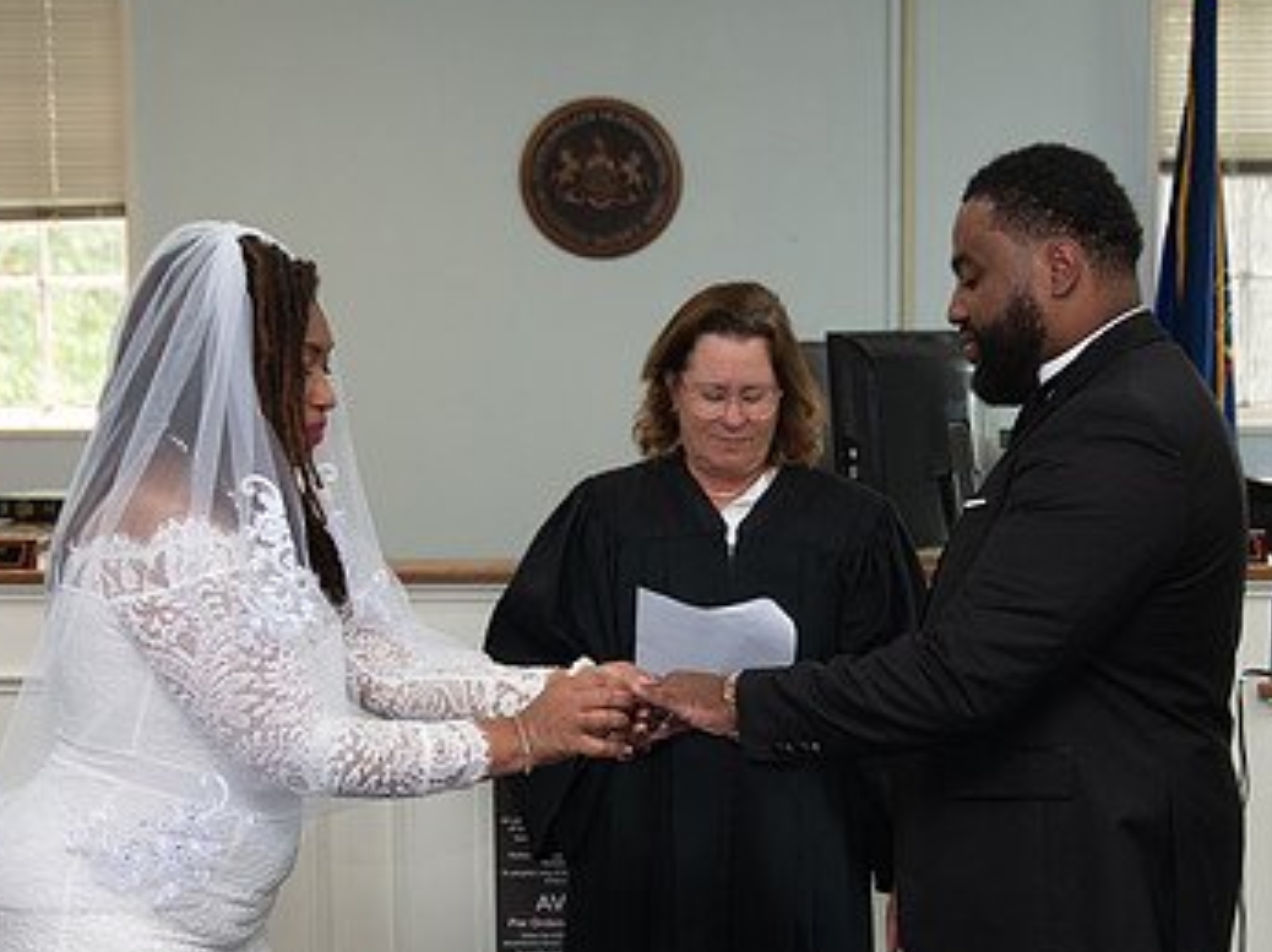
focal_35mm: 79
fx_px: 2901
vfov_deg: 18.6
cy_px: 660
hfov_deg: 24.7
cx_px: 658
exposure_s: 1/160
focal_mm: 47
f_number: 4.5
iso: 1000
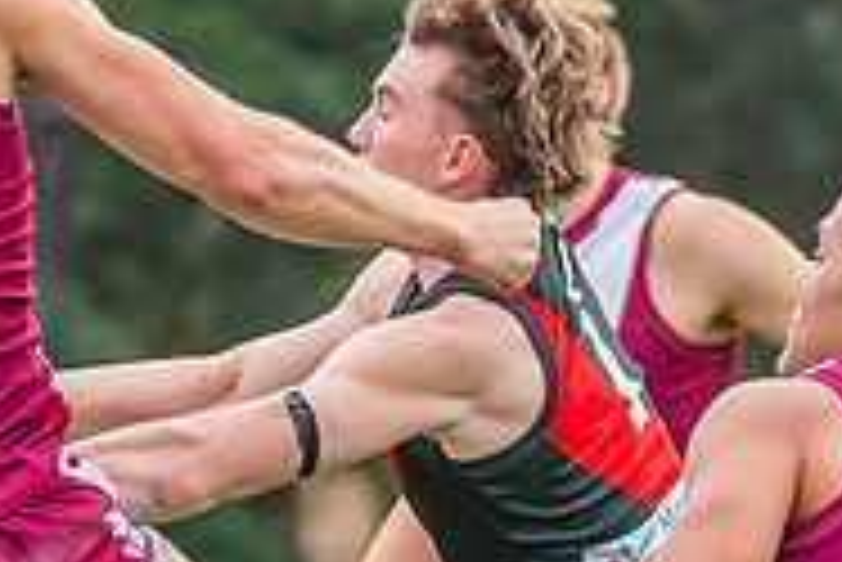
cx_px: 479
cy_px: 204
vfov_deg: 1.9
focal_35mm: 736
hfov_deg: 2.8
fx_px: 17227
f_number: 4.5
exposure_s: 1/1250
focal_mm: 170
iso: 800
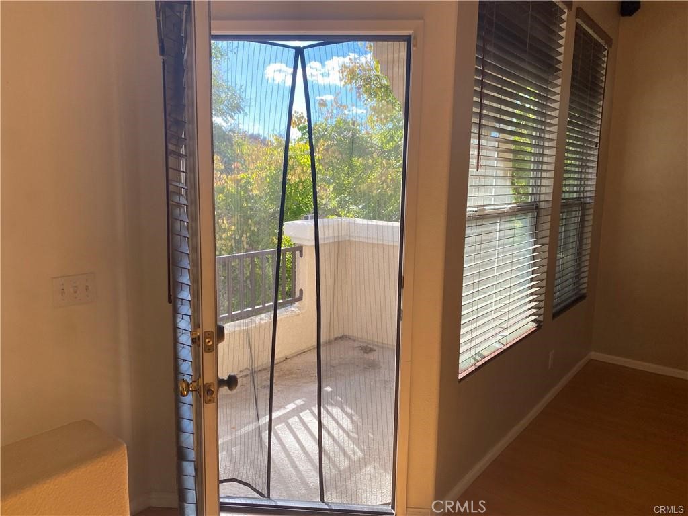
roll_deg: -3.5
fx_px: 517
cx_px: 344
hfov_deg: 67.3
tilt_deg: -4.6
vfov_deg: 53.1
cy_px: 258
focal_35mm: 26
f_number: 1.8
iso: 32
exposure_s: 1/415
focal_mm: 4.25
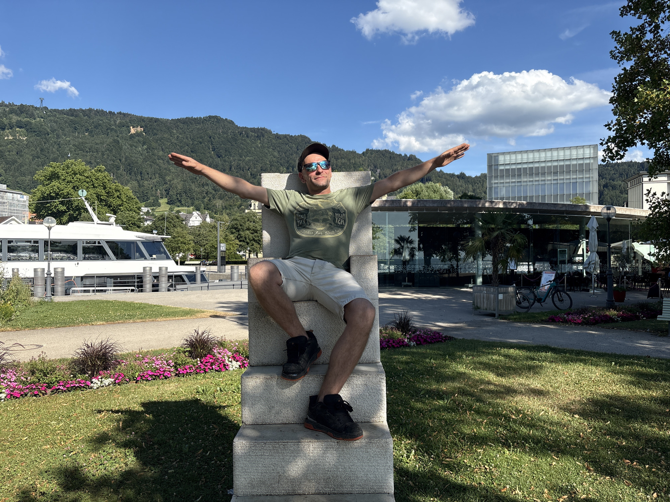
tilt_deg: +1.8
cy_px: 251
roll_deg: +0.7
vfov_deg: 53.1
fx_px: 503
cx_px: 335
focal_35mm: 26
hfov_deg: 67.3
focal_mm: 5.96
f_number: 1.6
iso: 64
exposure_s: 1/3831
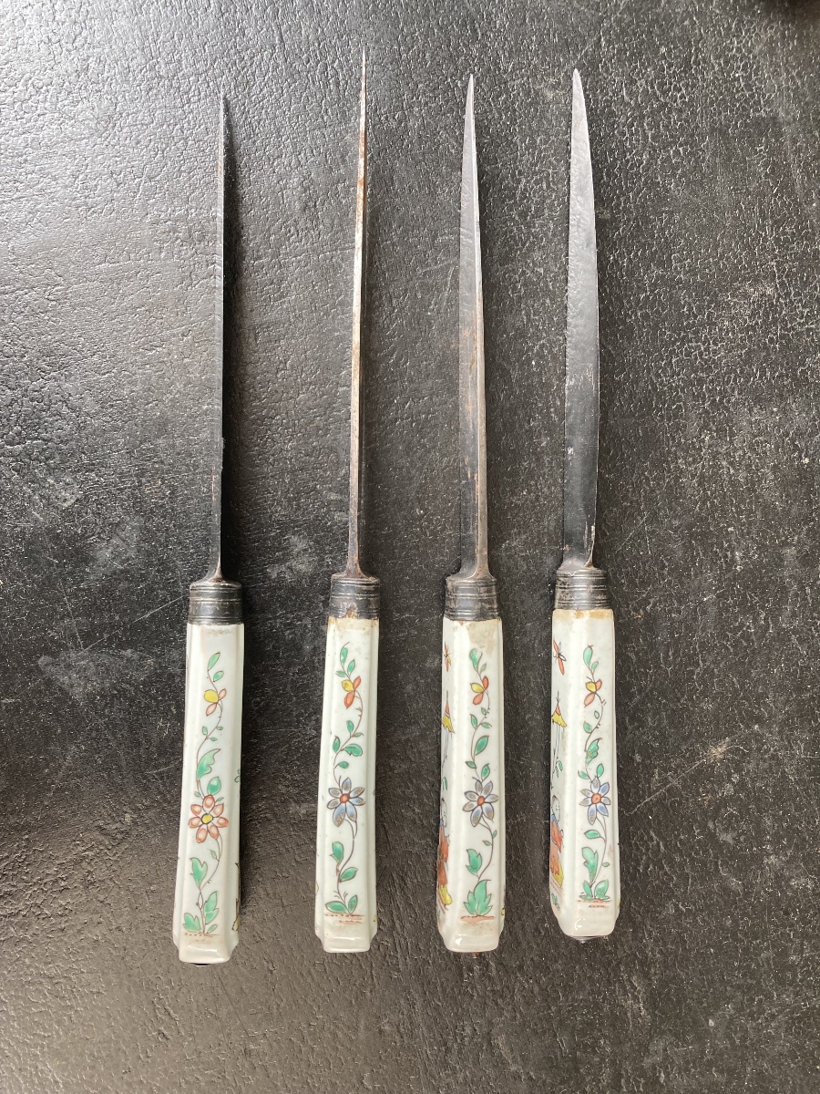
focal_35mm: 28
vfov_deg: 63.4
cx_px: 410
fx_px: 884
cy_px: 547
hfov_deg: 49.7
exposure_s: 1/89
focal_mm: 3.99
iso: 80
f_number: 1.8
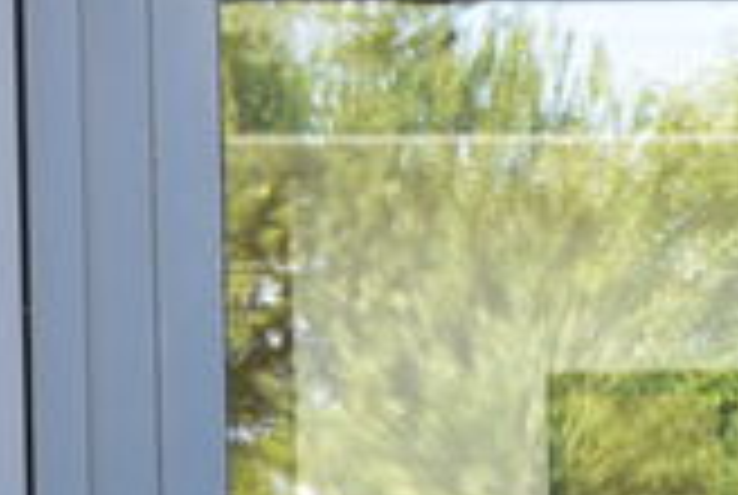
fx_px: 8442
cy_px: 1154
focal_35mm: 411
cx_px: 868
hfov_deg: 5.0
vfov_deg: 3.3
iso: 450
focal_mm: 45
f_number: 8
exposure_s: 1/60
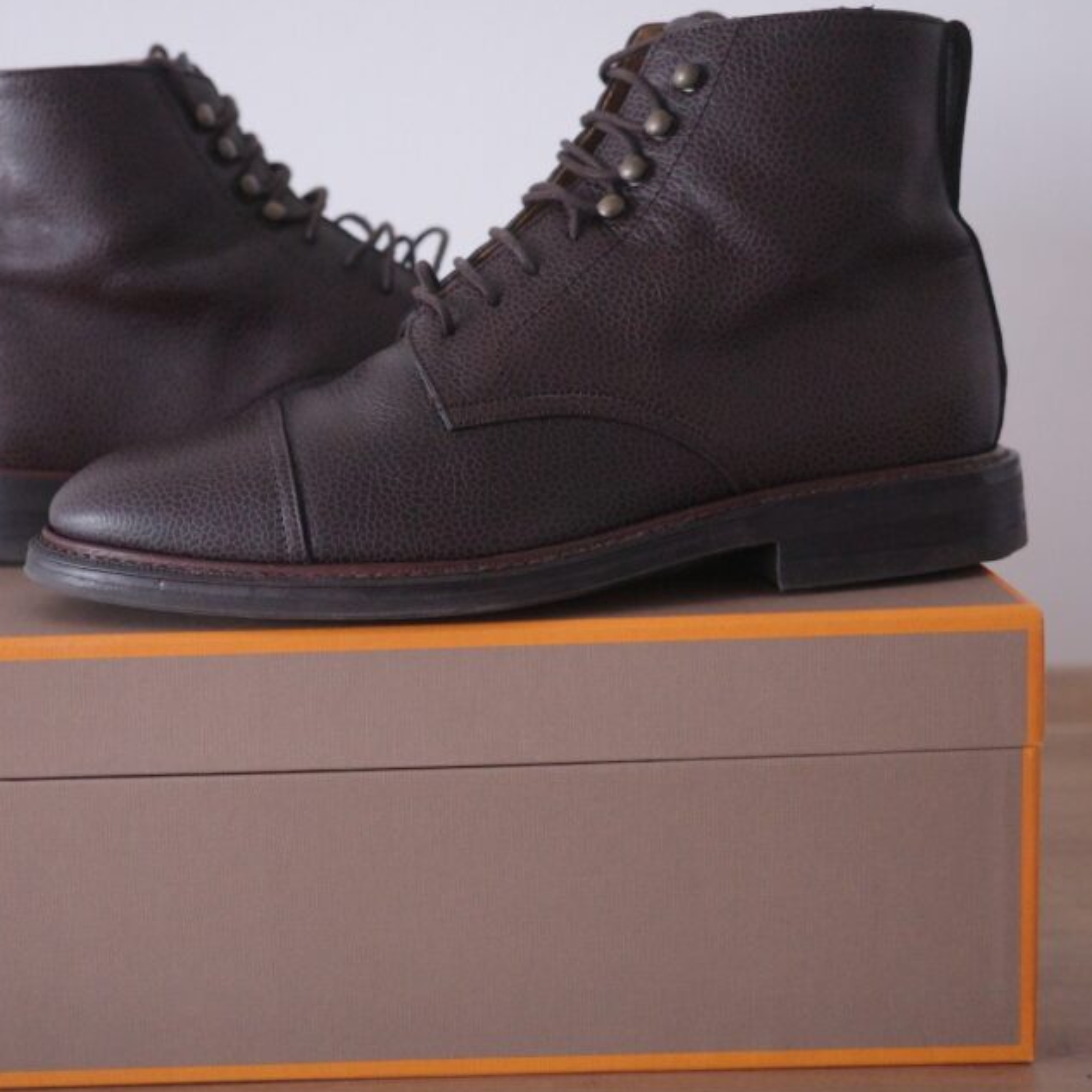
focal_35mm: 55
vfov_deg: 31.1
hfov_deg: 30.9
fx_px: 1963
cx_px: 400
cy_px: 572
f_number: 2.8
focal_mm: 26
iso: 4000
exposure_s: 1/100
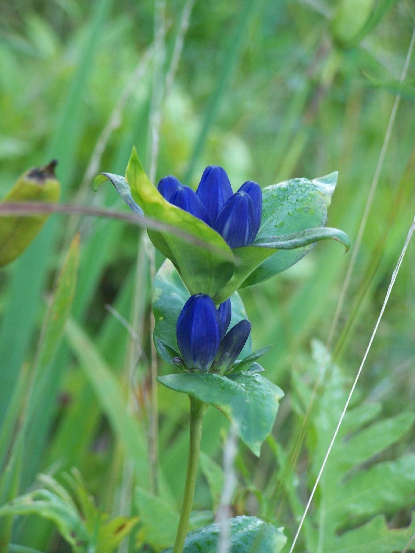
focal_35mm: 209
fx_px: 3340
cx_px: 208
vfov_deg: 9.5
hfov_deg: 7.1
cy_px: 276
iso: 100
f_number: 3.2
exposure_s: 1/100
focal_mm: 34.6
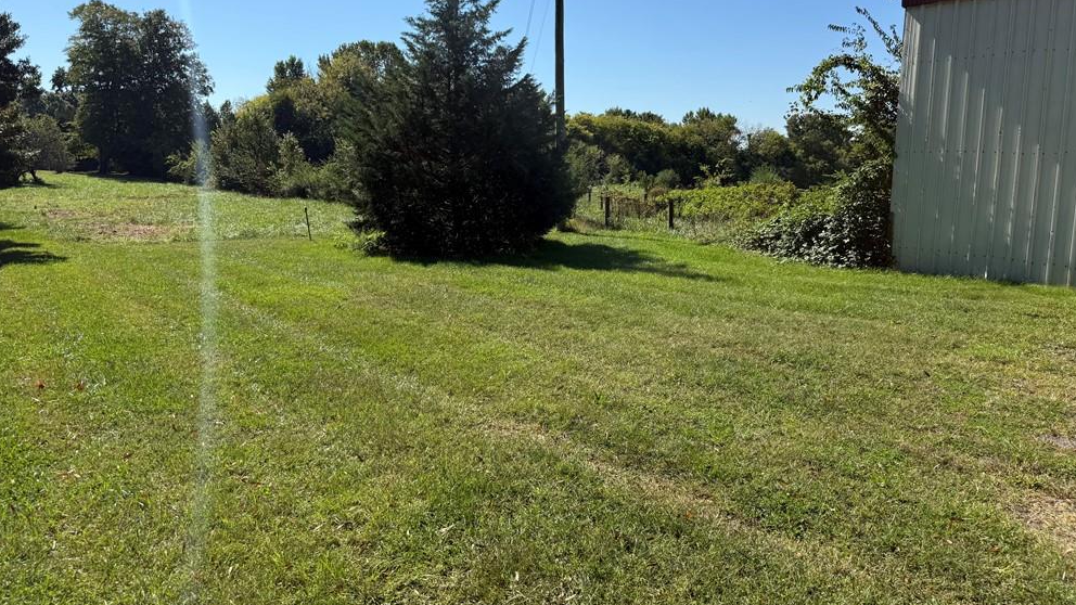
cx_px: 535
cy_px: 240
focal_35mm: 27
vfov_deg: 42.7
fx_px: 770
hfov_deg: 69.9
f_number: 1.78
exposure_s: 1/4975
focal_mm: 6.76
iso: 80
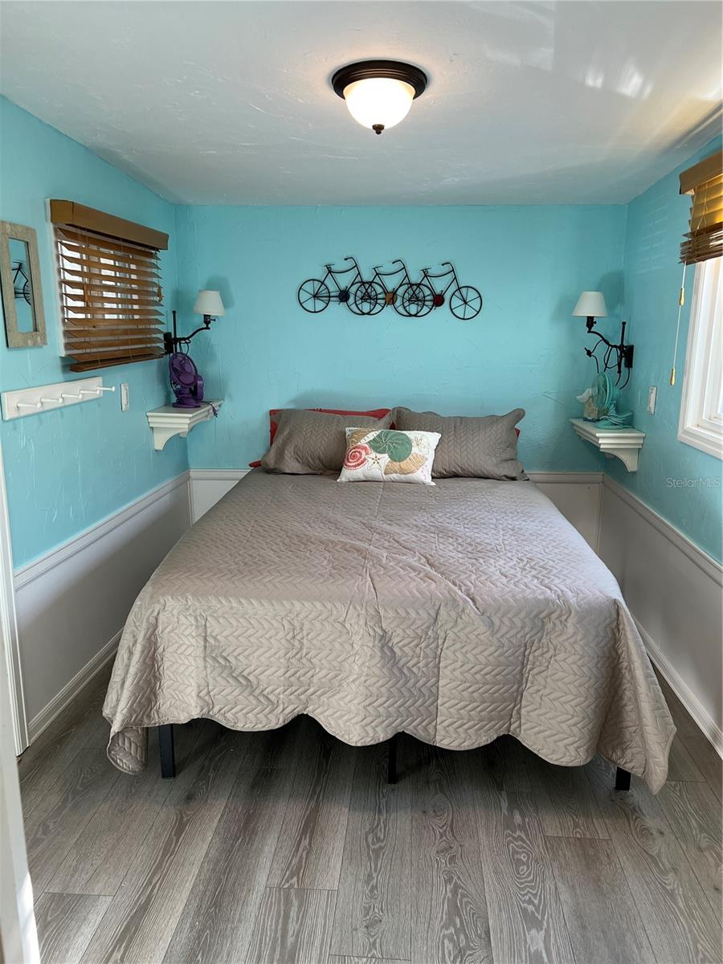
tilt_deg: -11.2
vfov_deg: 67.3
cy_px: 482
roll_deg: +0.5
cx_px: 362
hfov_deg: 53.1
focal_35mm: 26
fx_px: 724
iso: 100
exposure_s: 1/120
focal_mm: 5.7
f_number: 1.5
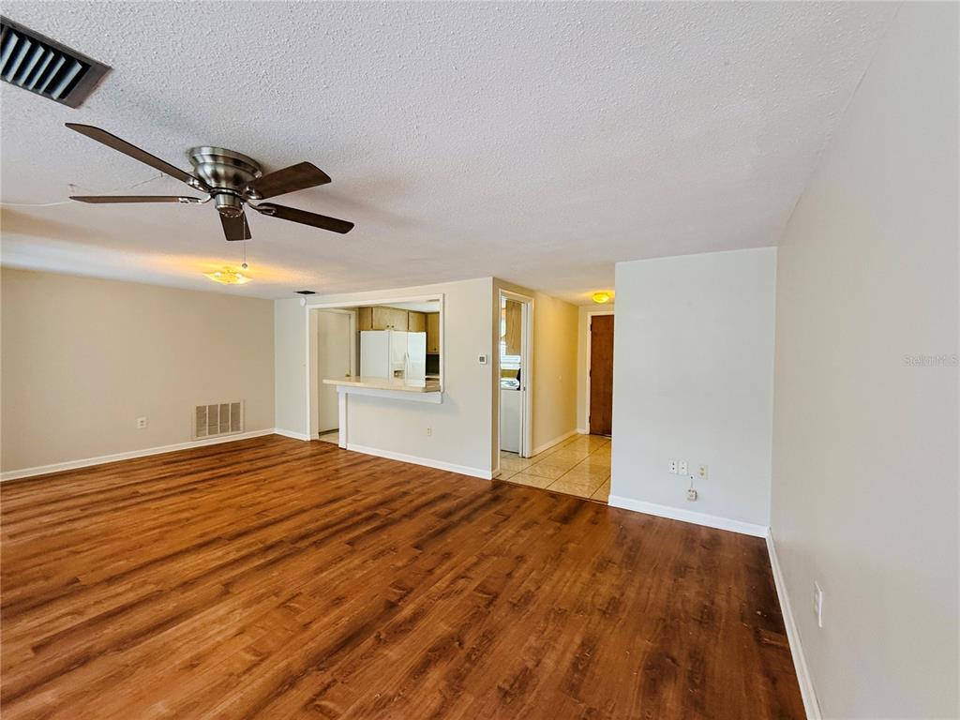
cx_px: 480
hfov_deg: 102.1
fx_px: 388
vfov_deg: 85.7
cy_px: 360
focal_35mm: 14
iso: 400
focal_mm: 2.22
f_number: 2.2
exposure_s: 1/98
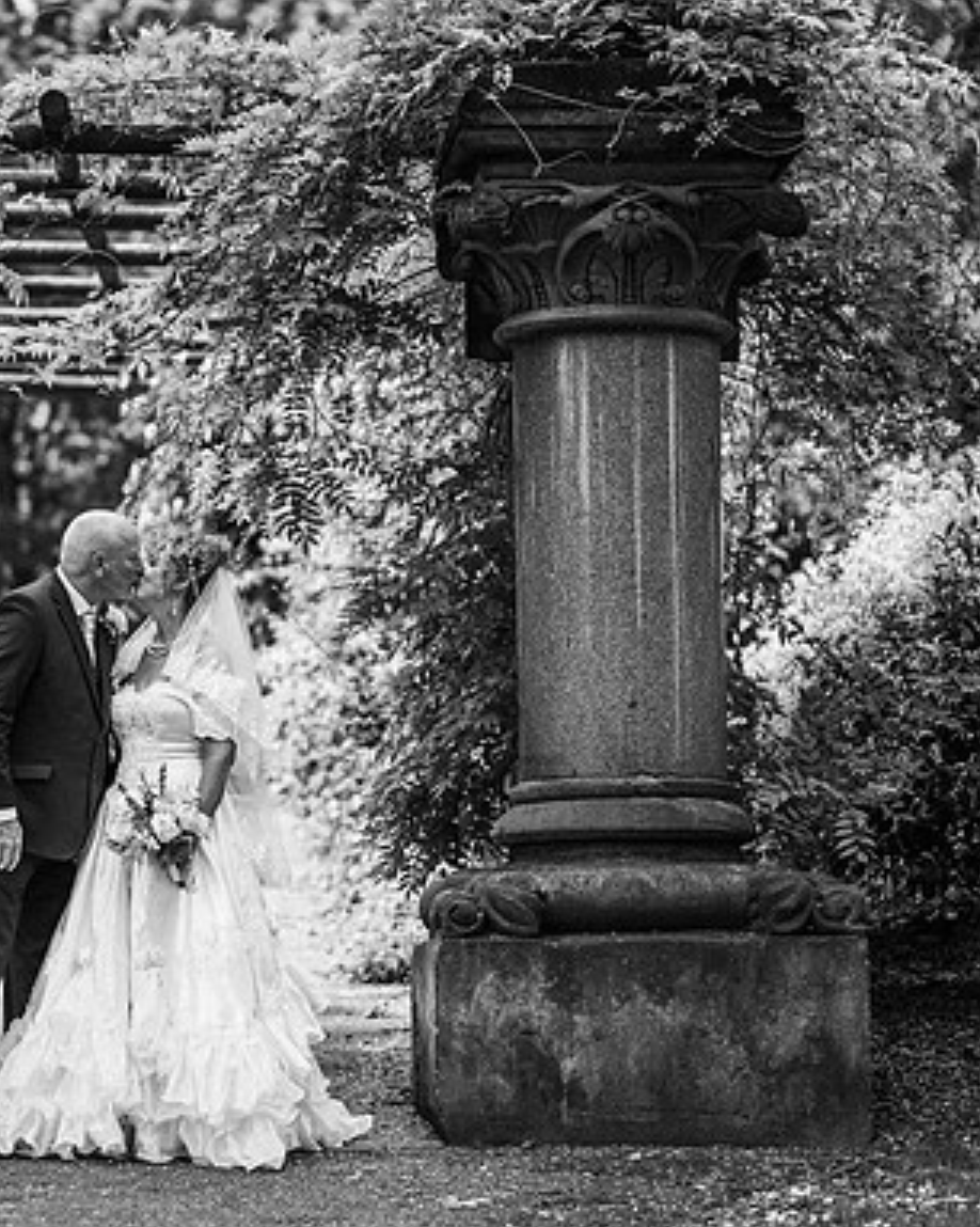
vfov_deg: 15.6
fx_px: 4463
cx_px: 118
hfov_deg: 12.4
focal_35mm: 123
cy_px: 615
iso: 100
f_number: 2
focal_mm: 85
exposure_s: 1/1600
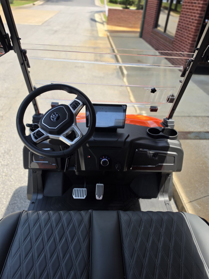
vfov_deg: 73.9
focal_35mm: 23
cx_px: 104
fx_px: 185
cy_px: 140
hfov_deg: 58.9
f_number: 1.4
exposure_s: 1/2993
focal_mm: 6.5
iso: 64
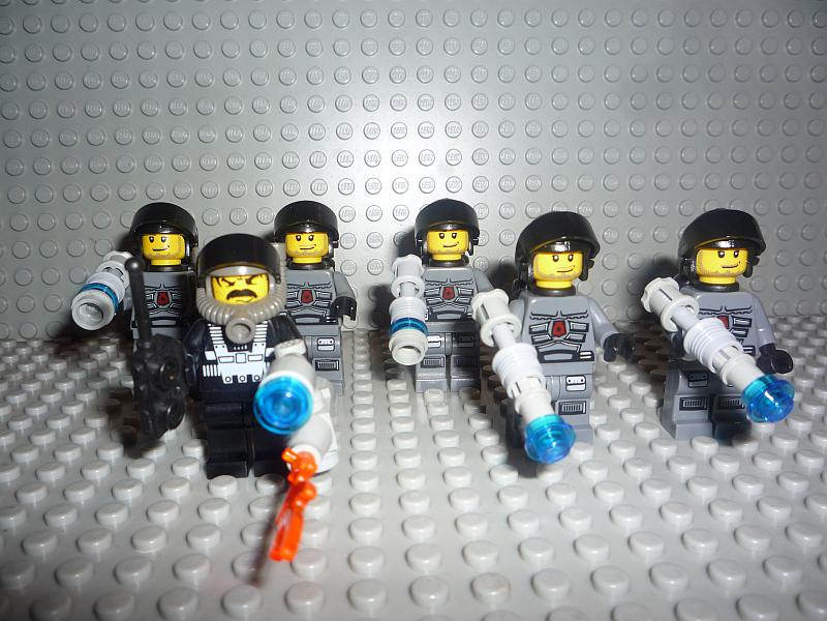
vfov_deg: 46.8
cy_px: 310
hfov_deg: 60.0
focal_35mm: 30
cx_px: 414
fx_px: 717
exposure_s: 1/30
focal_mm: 5.2
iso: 100
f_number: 4
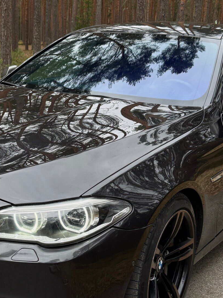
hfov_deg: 25.5
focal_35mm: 57
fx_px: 490
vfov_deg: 33.8
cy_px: 150
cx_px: 66
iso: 100
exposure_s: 1/1060
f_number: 1.78
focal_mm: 6.76
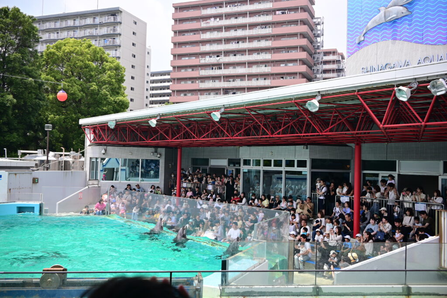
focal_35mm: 36
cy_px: 149
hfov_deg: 53.1
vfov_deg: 36.9
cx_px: 224
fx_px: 447
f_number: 4.5
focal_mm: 24
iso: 100
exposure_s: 1/400
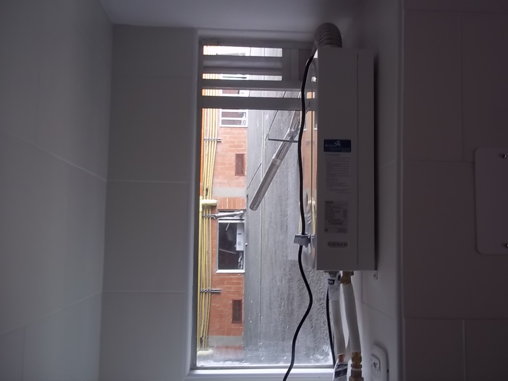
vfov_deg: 39.7
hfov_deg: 51.4
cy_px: 190
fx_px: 528
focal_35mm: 36
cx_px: 254
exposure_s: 1/30
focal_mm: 6.5
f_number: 3.1
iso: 80
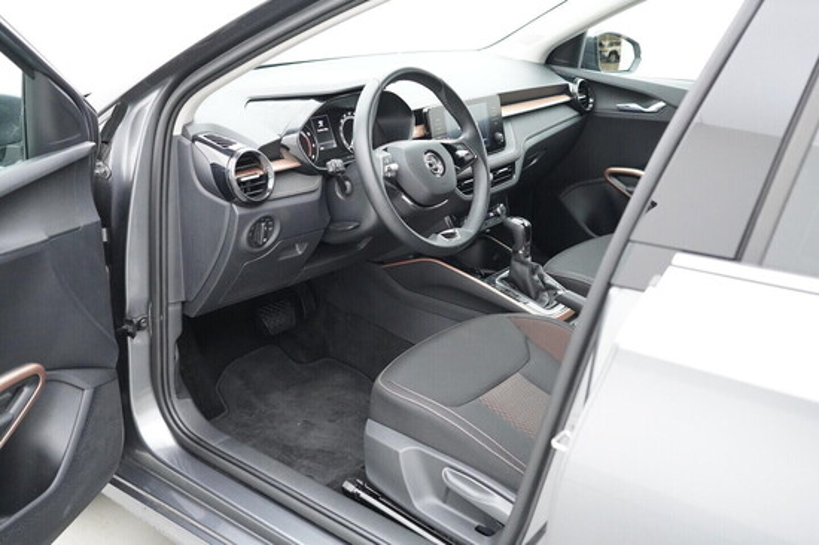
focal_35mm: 36
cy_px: 272
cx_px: 410
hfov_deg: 53.2
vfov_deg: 36.8
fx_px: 818
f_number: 2.8
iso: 2500
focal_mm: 24
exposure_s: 1/320
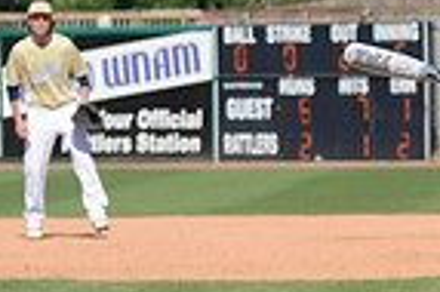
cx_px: 668
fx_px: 6824
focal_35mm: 559
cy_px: 197
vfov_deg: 2.5
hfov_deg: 3.7
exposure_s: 1/8000
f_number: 4.5
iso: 800
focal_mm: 92
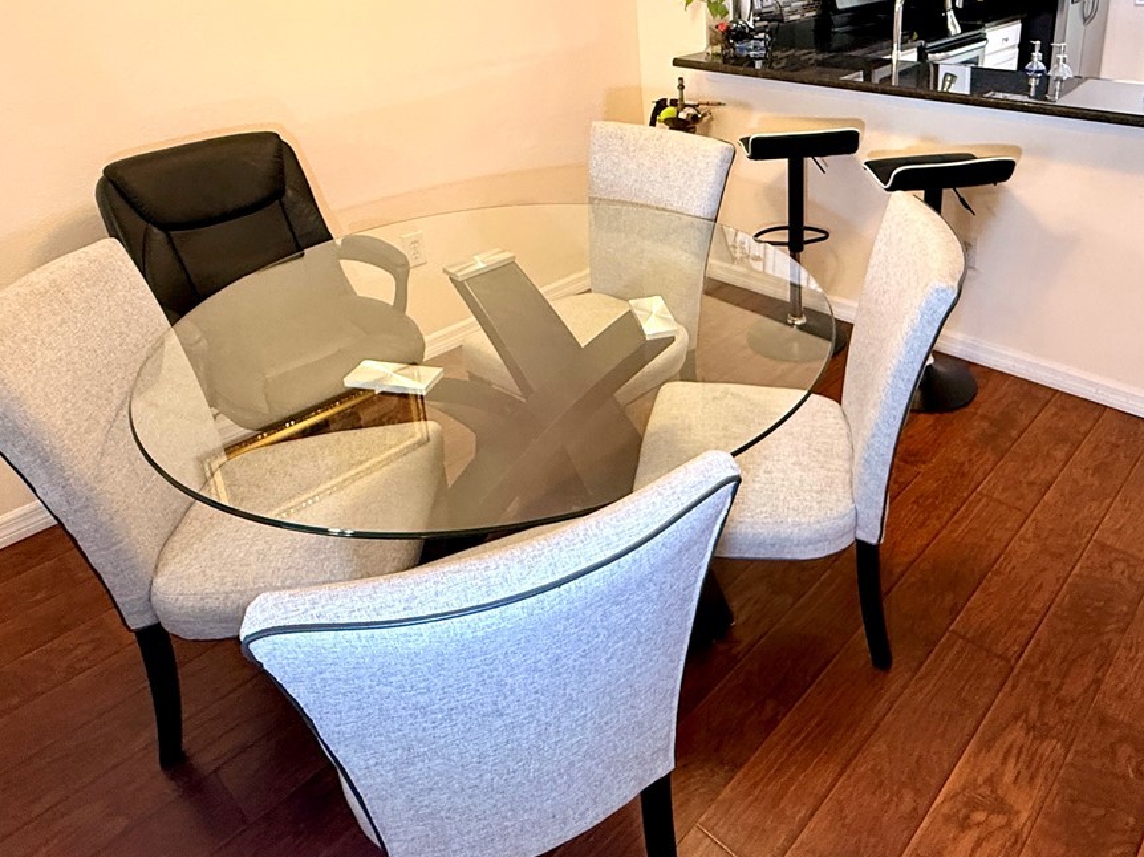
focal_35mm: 26
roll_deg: +0.6
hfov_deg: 66.0
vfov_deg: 51.3
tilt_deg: -20.0
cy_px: 241
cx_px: 733
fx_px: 859
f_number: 2.2
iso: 250
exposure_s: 1/60
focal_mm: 2.22
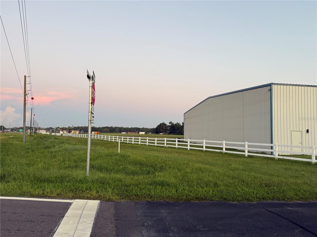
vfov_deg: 56.8
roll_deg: -1.0
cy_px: 118
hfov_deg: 71.6
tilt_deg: +4.0
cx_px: 158
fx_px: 220
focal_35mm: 24
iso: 200
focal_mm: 6.76
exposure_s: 1/121
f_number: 1.78
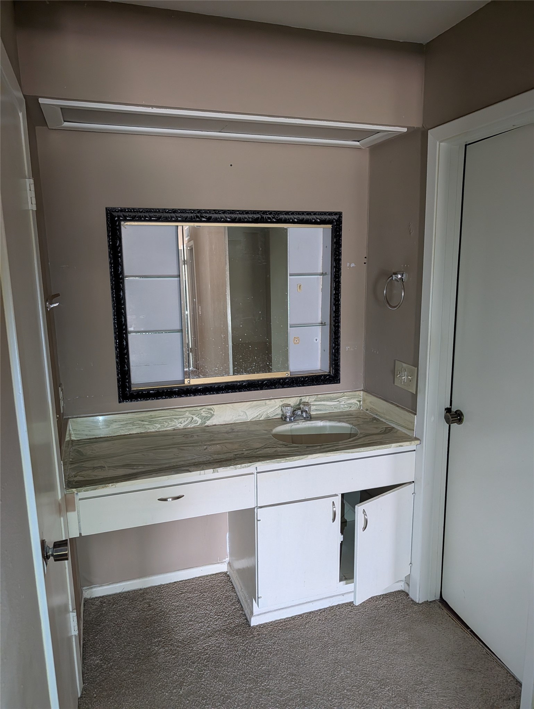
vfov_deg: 71.5
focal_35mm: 24
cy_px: 354
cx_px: 267
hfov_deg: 57.0
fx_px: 492
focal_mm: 6.9
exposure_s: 1/48.8
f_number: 1.68
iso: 688
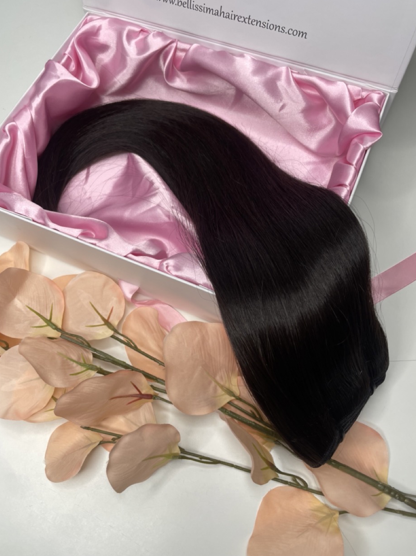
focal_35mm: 27
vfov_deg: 65.3
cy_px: 268
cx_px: 210
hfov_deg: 51.3
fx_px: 433
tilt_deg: -65.4
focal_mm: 4.2
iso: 32
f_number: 1.6
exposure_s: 1/100
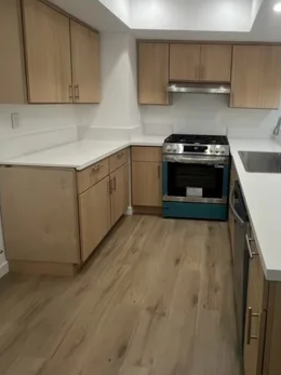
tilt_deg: -8.4
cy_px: 143
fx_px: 227
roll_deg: +0.7
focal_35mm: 21
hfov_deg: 61.0
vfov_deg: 77.7
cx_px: 199
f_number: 1.8
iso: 125
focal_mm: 1.57
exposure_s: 1/120
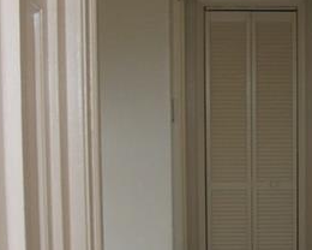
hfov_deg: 19.5
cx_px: 289
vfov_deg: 15.9
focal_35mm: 96
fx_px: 886
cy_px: 201
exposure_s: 1/30
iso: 80
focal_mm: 5.7
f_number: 2.9
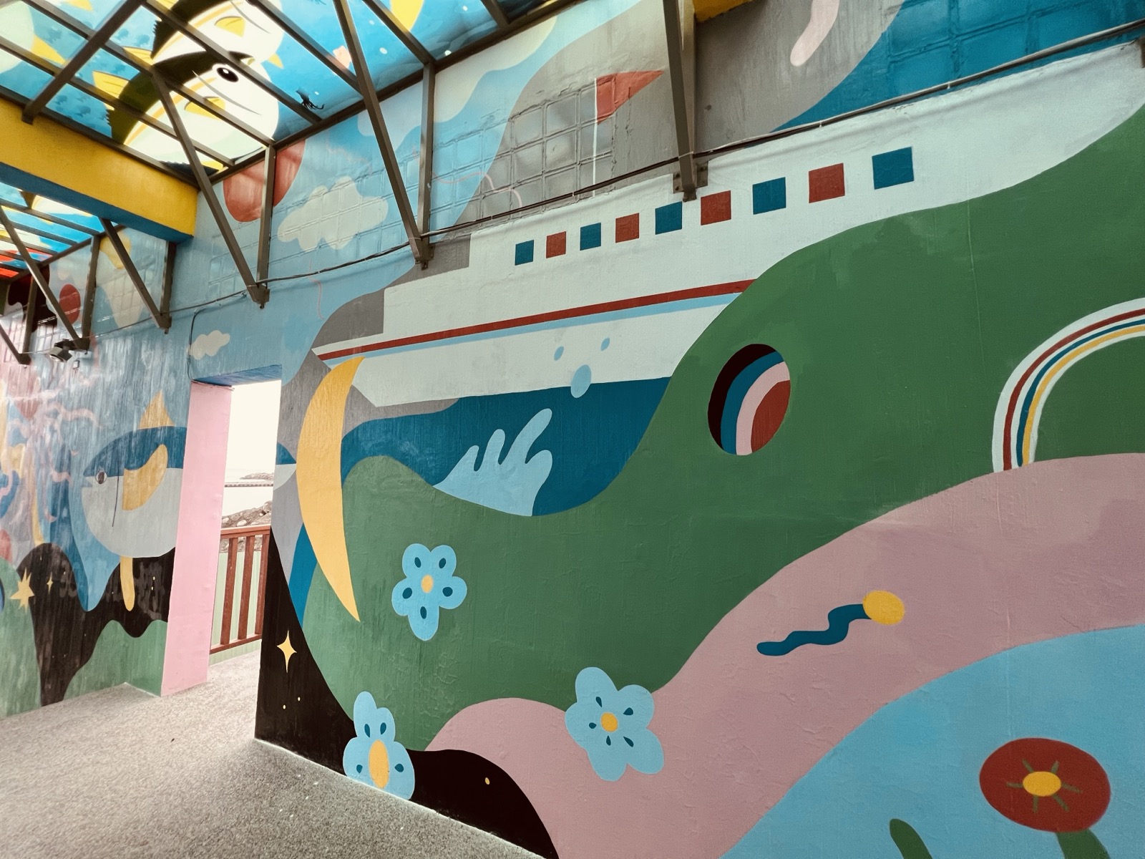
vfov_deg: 89.9
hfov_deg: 106.2
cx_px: 572
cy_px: 430
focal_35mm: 13
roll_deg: +0.1
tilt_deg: +5.1
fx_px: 430
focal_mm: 1.57
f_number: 1.8
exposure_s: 1/99
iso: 160
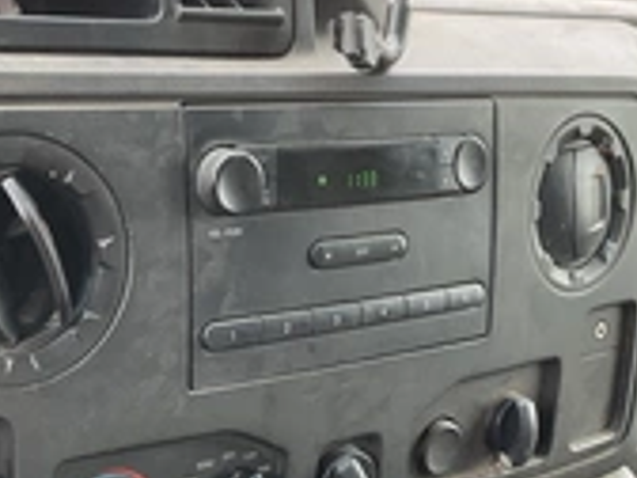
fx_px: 1270
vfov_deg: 21.2
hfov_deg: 28.2
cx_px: 292
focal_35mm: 69
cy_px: 345
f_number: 1.8
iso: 64
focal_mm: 3
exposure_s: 1/122
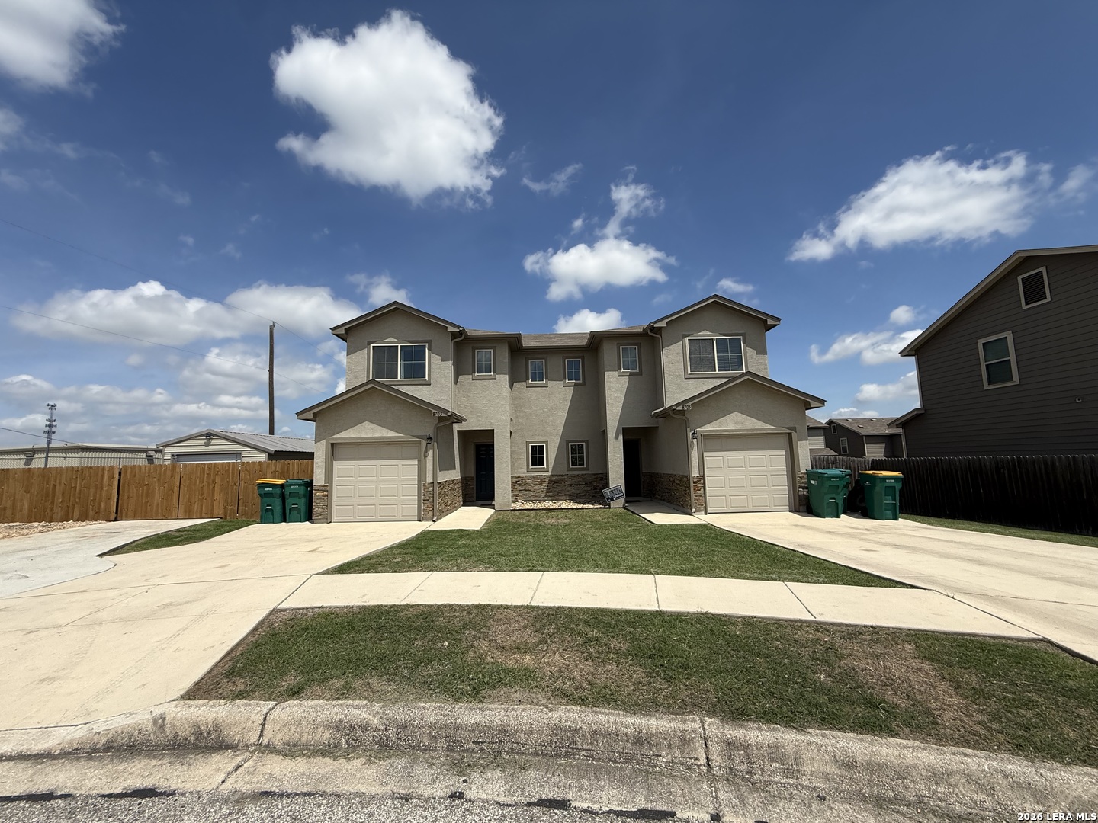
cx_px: 549
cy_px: 412
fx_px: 444
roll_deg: +1.1
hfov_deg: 102.1
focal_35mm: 14
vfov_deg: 85.7
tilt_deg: +6.7
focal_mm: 2.22
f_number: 2.2
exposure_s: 1/3891
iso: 50
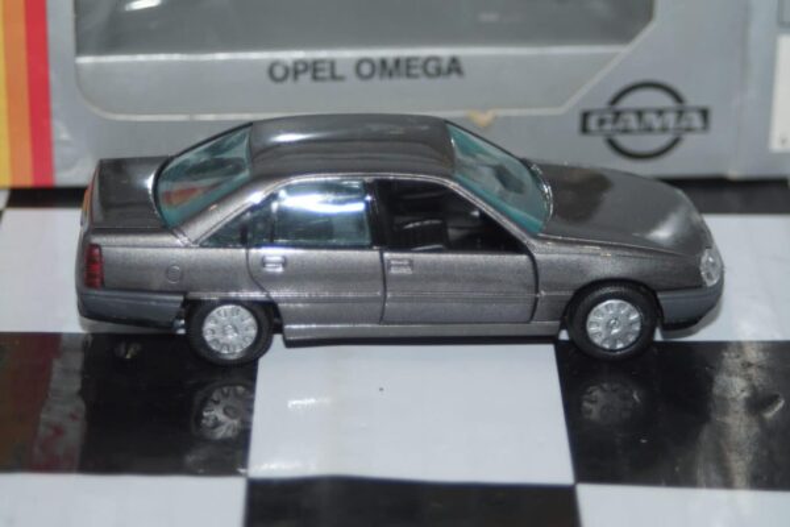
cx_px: 395
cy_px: 264
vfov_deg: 11.4
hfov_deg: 17.1
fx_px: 2633
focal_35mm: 120
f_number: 5.6
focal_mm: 80
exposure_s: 1/60
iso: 200
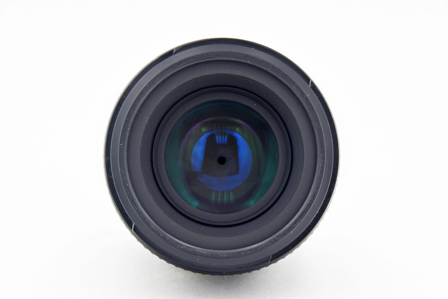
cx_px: 224
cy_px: 150
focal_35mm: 120
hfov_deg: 17.1
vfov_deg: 11.4
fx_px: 1493
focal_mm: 80
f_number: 8
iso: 1000
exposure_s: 1/100
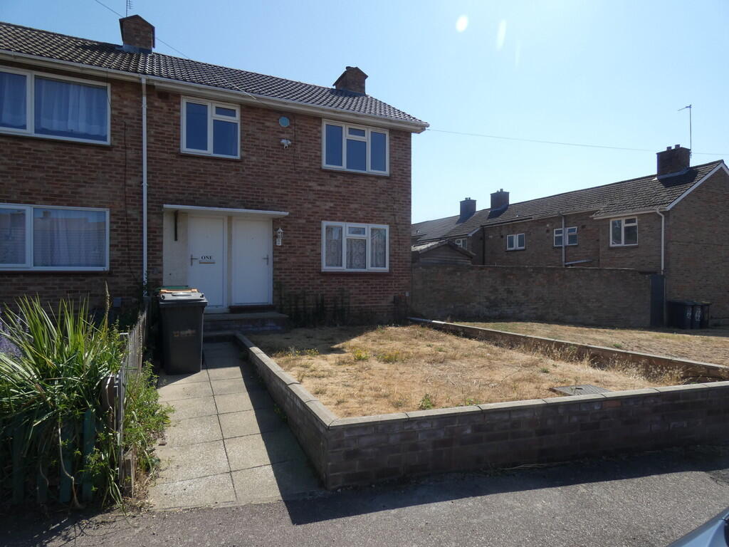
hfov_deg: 81.7
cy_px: 274
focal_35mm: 20
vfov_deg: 66.0
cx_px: 364
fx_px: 421
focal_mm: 3.6
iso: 80
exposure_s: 1/1000
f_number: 3.5
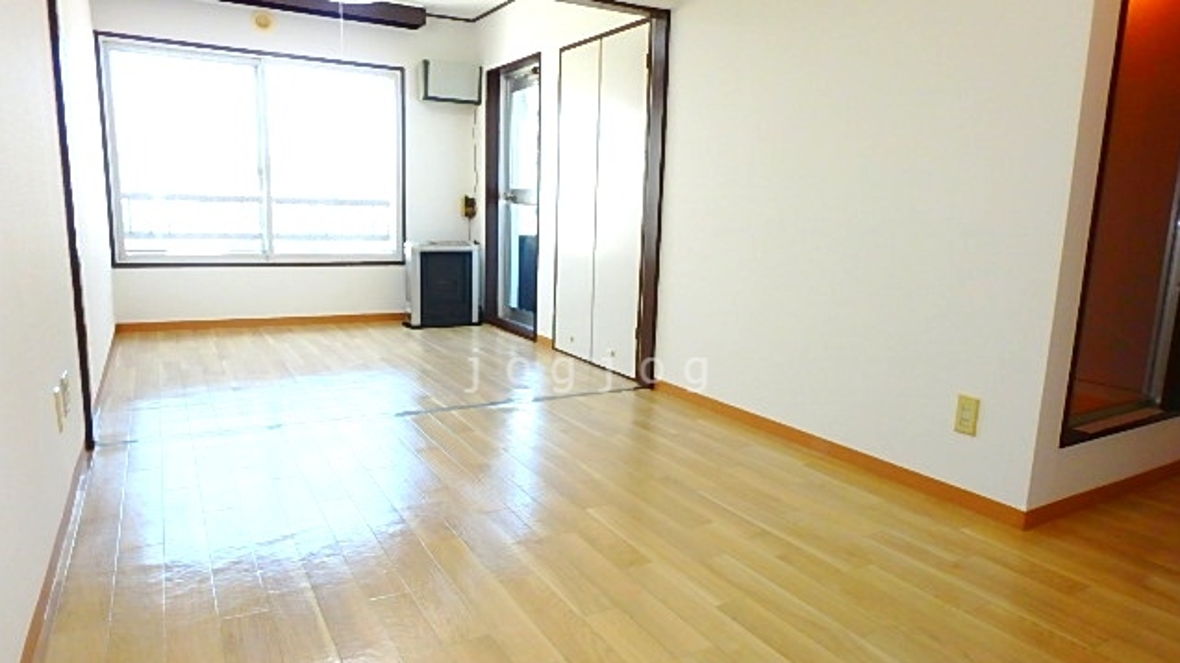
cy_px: 370
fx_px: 719
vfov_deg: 49.4
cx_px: 591
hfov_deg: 78.7
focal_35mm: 23
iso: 125
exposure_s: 1/80
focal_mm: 3.7
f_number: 3.5
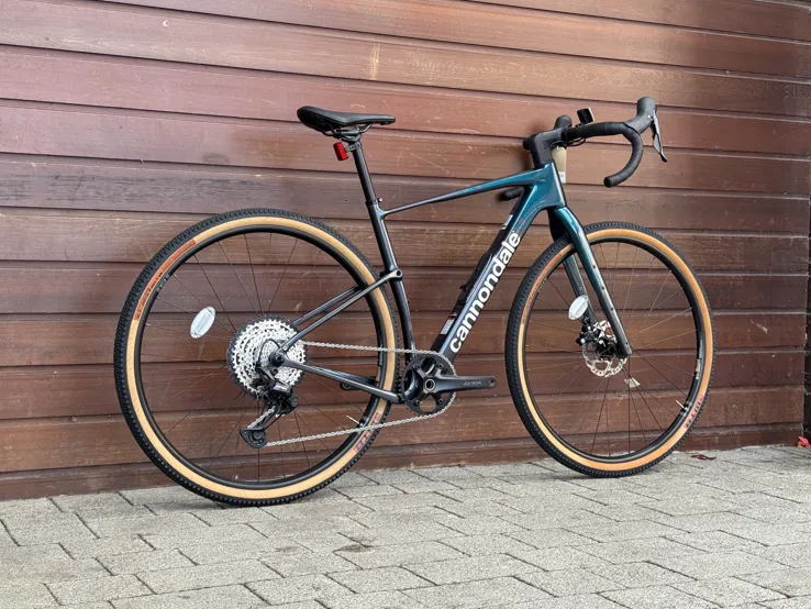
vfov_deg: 28.0
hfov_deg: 36.8
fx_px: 1219
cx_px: 430
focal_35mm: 52
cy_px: 304
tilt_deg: -1.5
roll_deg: -0.4
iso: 80
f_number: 1.78
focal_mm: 6.76
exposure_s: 1/172
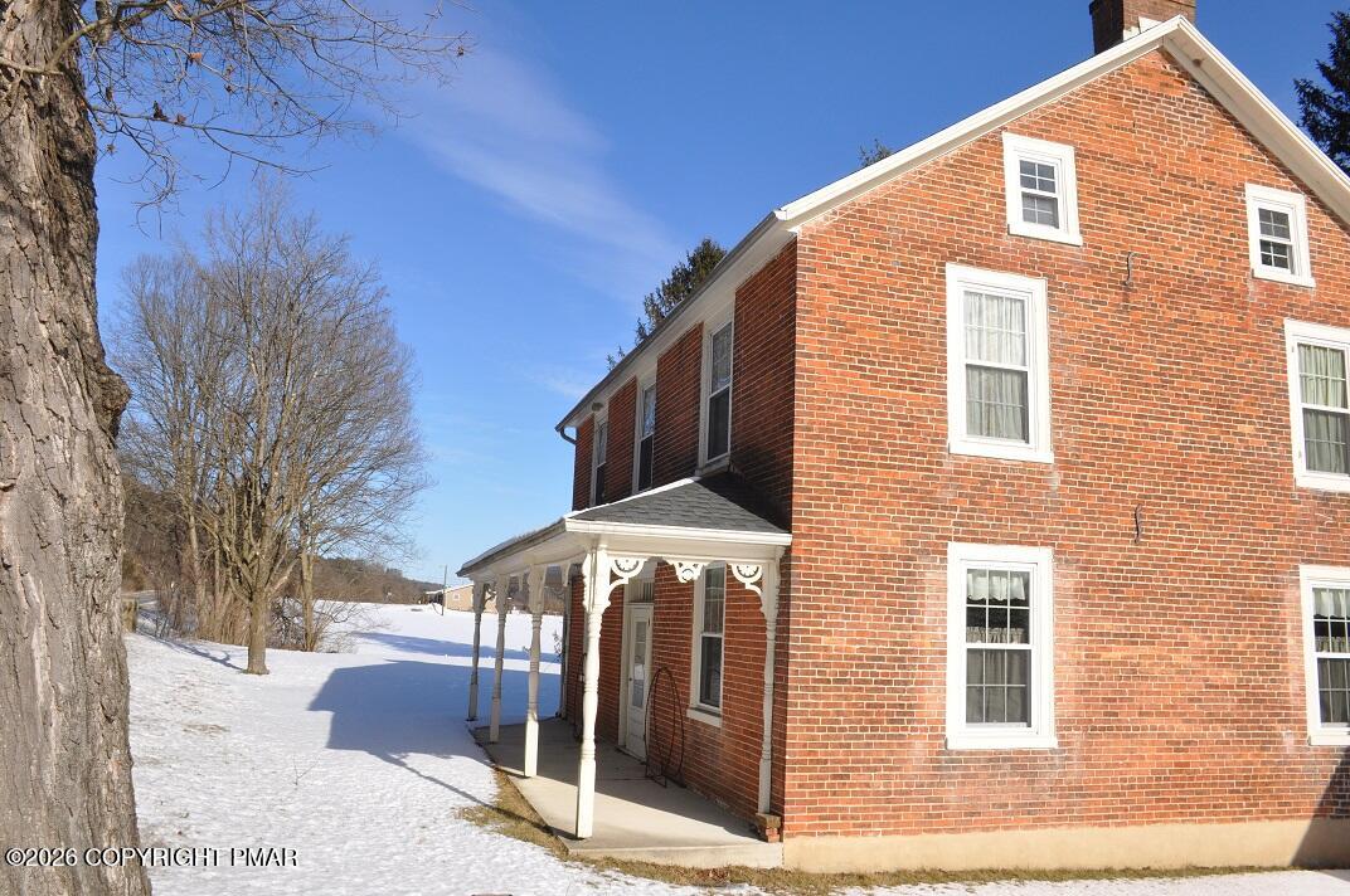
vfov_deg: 47.8
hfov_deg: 67.4
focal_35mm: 27
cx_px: 675
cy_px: 448
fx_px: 1011
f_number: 13
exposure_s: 1/640
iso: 400
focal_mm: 18
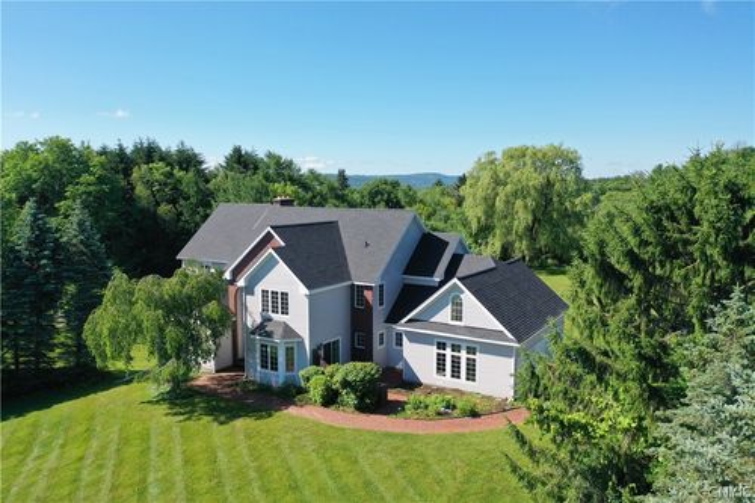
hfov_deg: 65.5
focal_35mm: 28
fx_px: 587
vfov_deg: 46.4
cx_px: 378
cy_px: 252
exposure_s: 1/1250
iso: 100
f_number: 2.8
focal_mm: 10.26
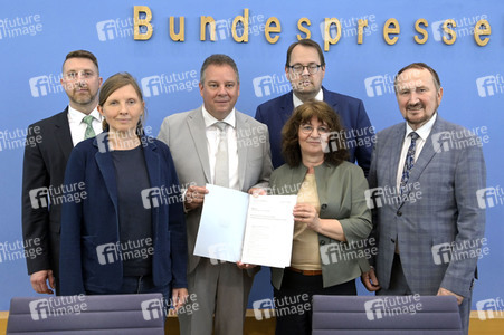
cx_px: 252
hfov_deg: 48.5
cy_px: 168
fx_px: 560
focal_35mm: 40
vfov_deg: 33.4
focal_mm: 40
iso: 4000
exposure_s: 1/500
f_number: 6.3
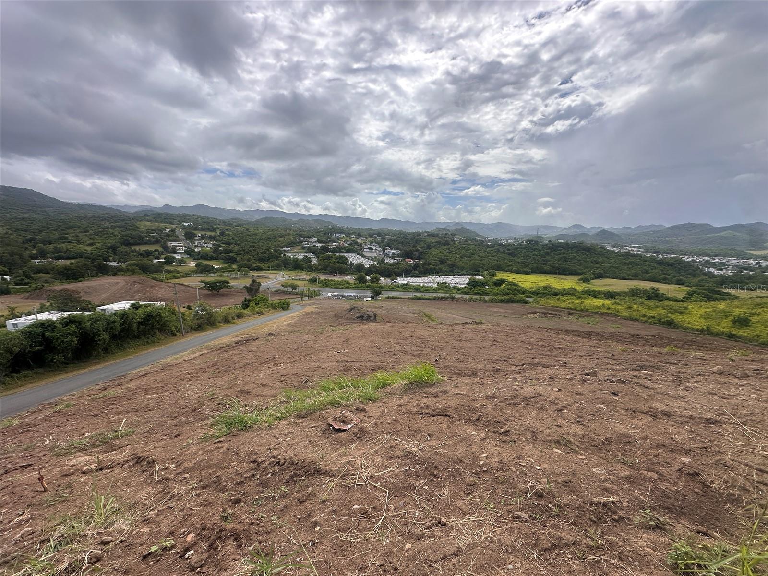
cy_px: 288
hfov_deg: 102.1
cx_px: 384
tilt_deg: -8.9
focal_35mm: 14
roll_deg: -1.2
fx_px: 311
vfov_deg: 85.7
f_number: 2.2
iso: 50
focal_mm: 2.22
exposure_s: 1/2174
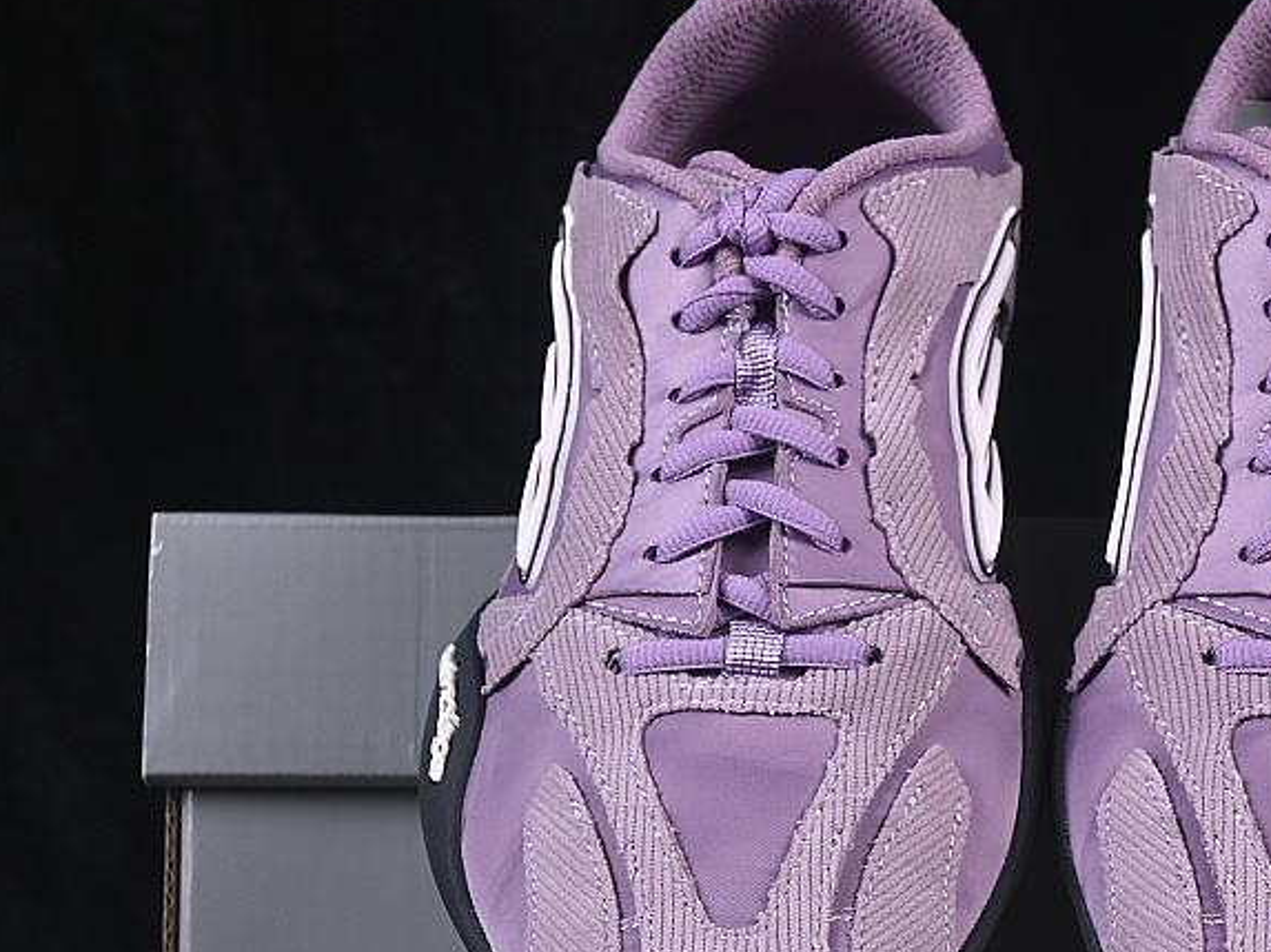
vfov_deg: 10.9
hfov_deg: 14.4
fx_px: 4990
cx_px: 1080
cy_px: 624
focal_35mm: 136
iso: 160
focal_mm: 50
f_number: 8
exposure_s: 1/80
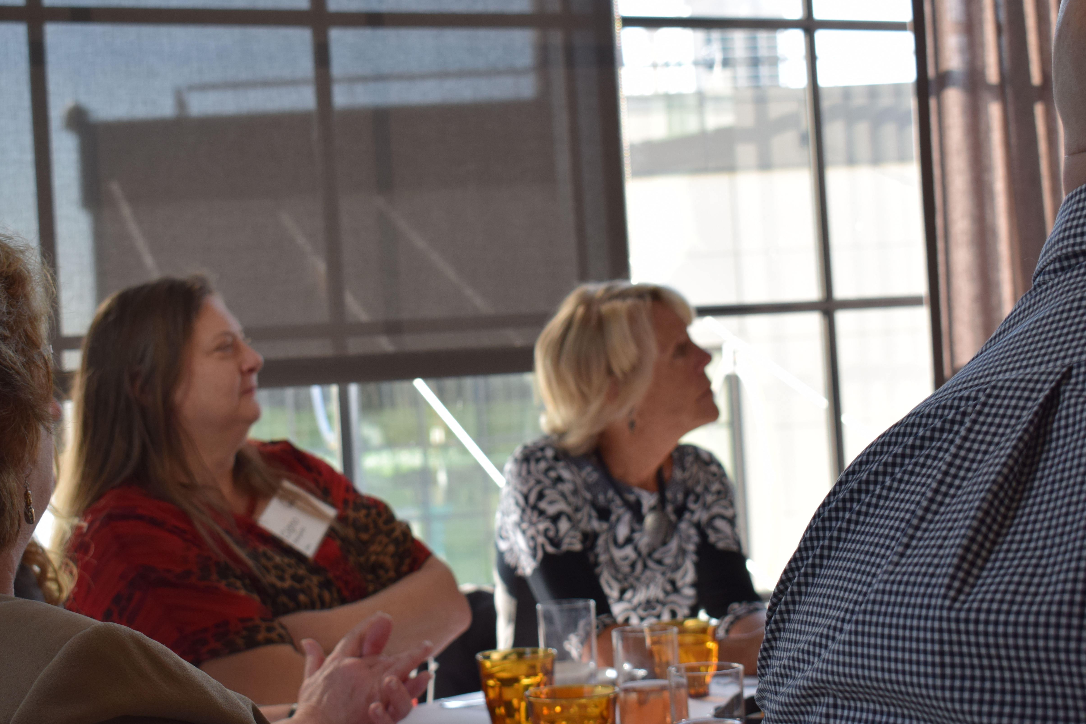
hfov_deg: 30.6
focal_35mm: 66
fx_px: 1980
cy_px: 332
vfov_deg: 20.7
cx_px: 468
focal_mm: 35
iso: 400
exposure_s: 1/200
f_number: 7.1
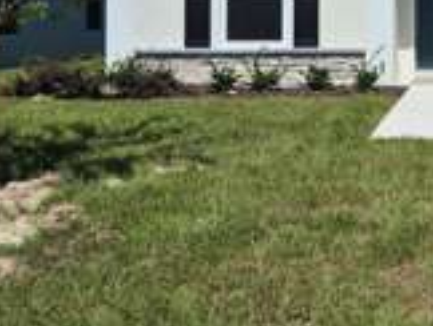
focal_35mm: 68
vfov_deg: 20.9
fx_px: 852
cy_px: -3
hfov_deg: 25.4
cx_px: 529
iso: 25
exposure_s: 1/4464
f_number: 1.8
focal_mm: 5.4
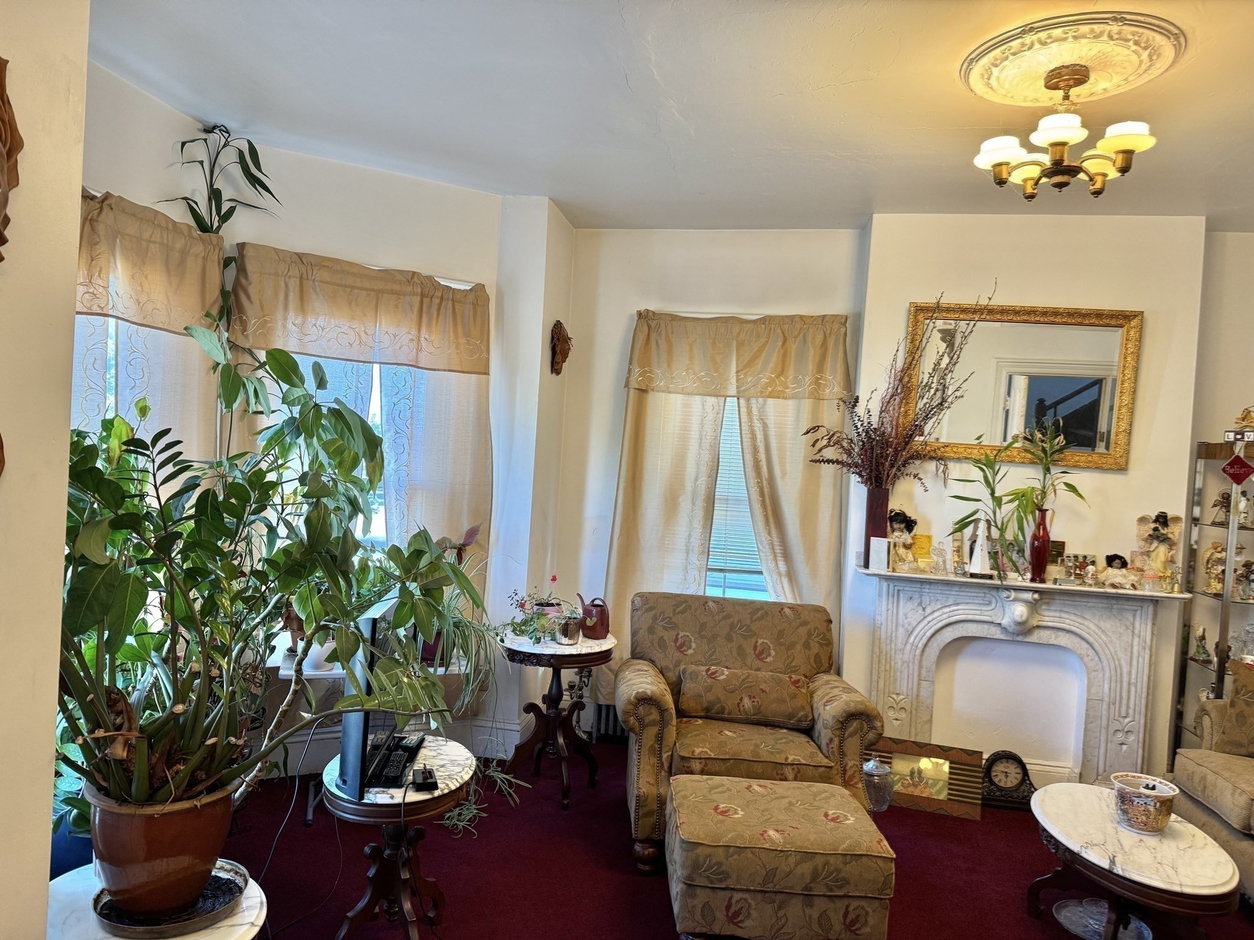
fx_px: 869
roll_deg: -3.2
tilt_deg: -2.2
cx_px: 627
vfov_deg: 56.8
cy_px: 470
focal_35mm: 24
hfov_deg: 71.6
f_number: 1.78
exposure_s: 1/60
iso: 160
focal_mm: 6.76
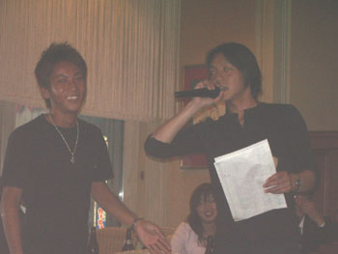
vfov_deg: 14.1
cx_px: 169
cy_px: 127
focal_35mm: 105
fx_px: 1026
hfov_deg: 18.7
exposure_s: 1/60
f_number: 4.8
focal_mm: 17.4
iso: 100
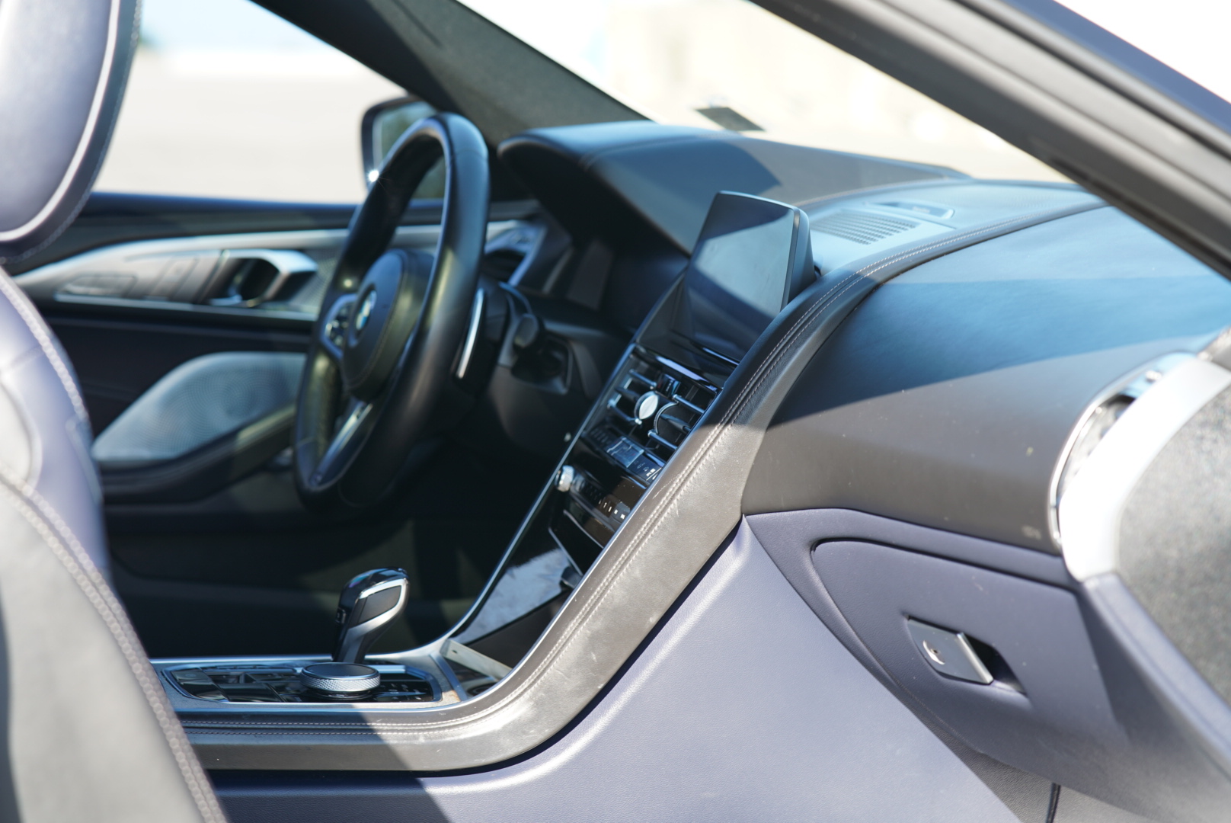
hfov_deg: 23.9
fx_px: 2909
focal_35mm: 85
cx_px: 616
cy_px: 412
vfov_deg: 16.1
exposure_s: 1/100
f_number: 4
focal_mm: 85
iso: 125
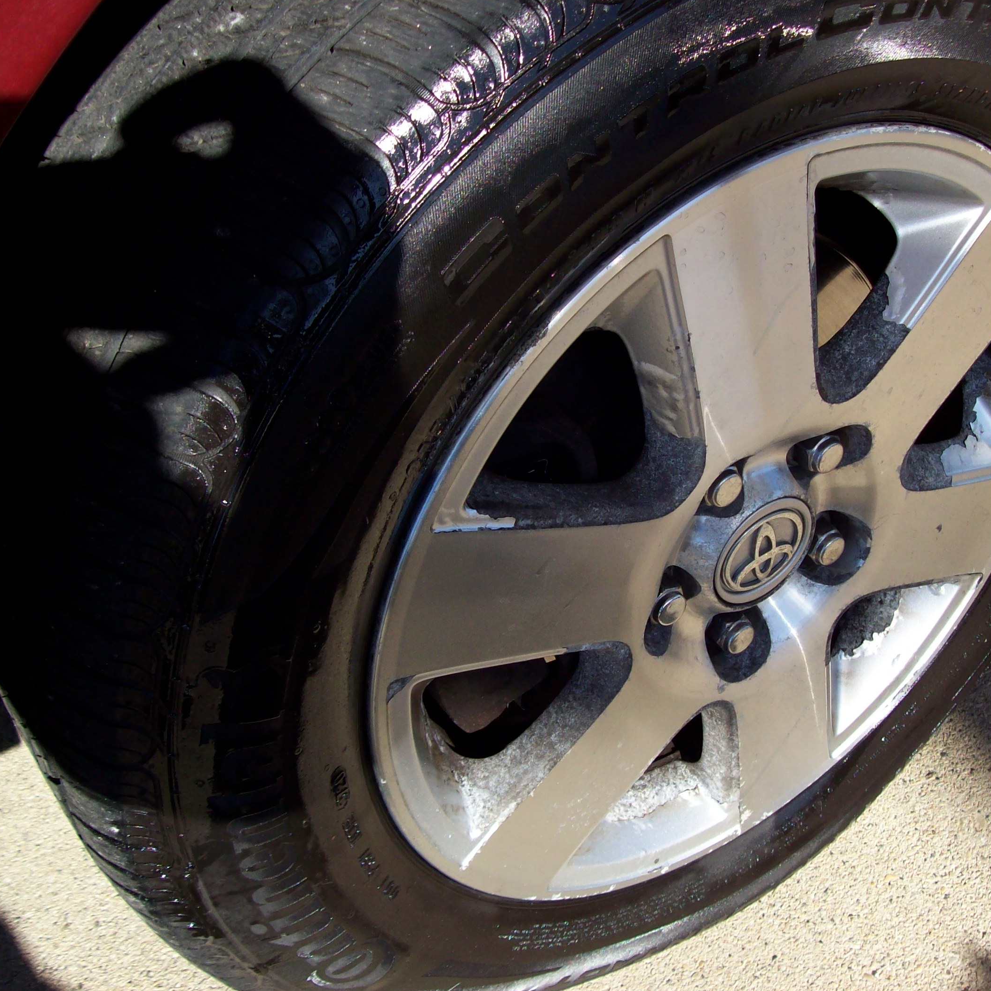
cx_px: 620
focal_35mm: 43
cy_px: 497
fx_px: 1393
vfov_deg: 39.2
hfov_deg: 38.9
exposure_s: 1/633
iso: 80
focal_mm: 6
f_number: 2.7
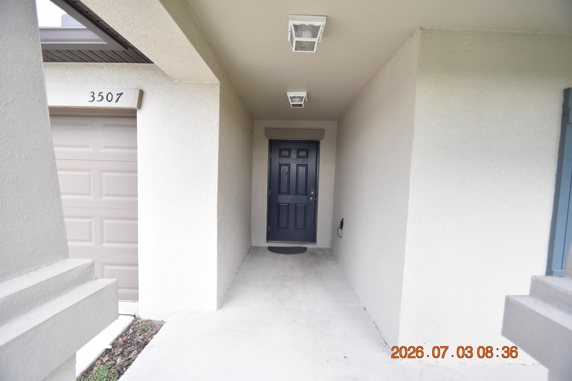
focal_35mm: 15
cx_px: 286
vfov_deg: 77.3
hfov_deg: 100.4
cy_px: 190
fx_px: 238
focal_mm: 10
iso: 800
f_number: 3.5
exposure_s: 1/500
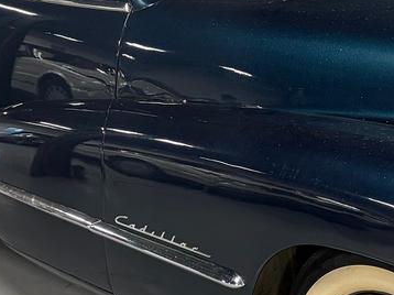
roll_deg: -0.5
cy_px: 125
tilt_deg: -15.9
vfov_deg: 15.9
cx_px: 289
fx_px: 1058
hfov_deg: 20.9
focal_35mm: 93
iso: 125
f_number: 1.6
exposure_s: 1/69
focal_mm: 5.96
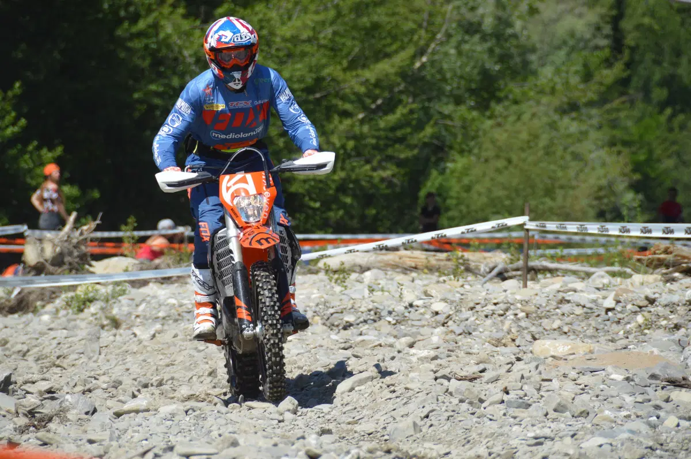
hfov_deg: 6.9
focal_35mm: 300
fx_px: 5753
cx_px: 346
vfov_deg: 4.6
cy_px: 230
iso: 400
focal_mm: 200
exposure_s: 1/1600
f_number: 6.3
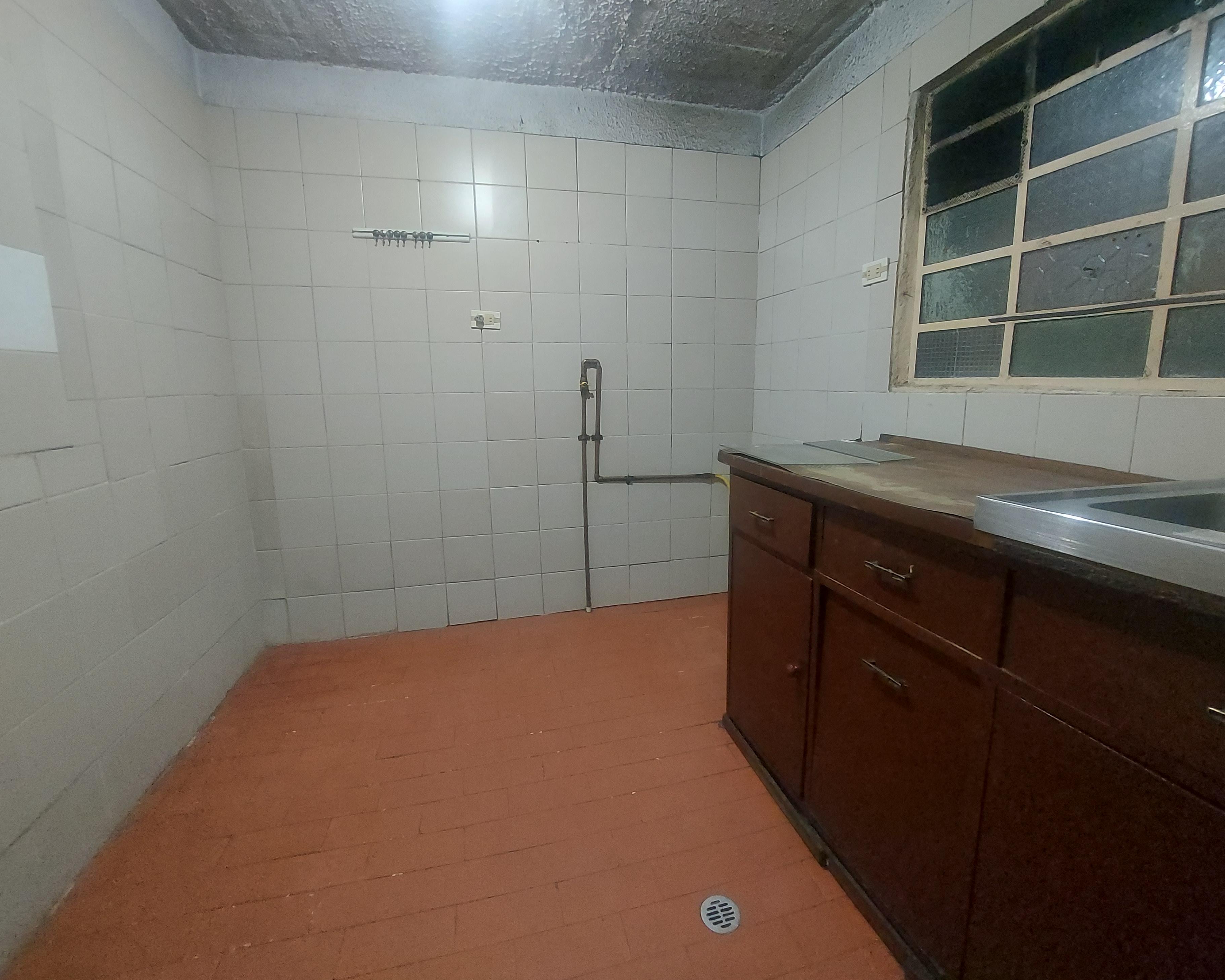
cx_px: 637
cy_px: 479
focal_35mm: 14
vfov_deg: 88.0
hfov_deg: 100.7
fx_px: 508
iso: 400
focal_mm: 1.74
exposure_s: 1/24
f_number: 2.2
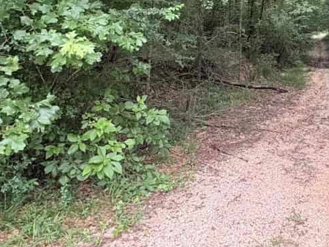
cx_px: 300
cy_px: 20
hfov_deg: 43.4
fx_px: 371
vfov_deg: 34.6
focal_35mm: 39
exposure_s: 1/60
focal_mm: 2.2
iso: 400
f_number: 2.2
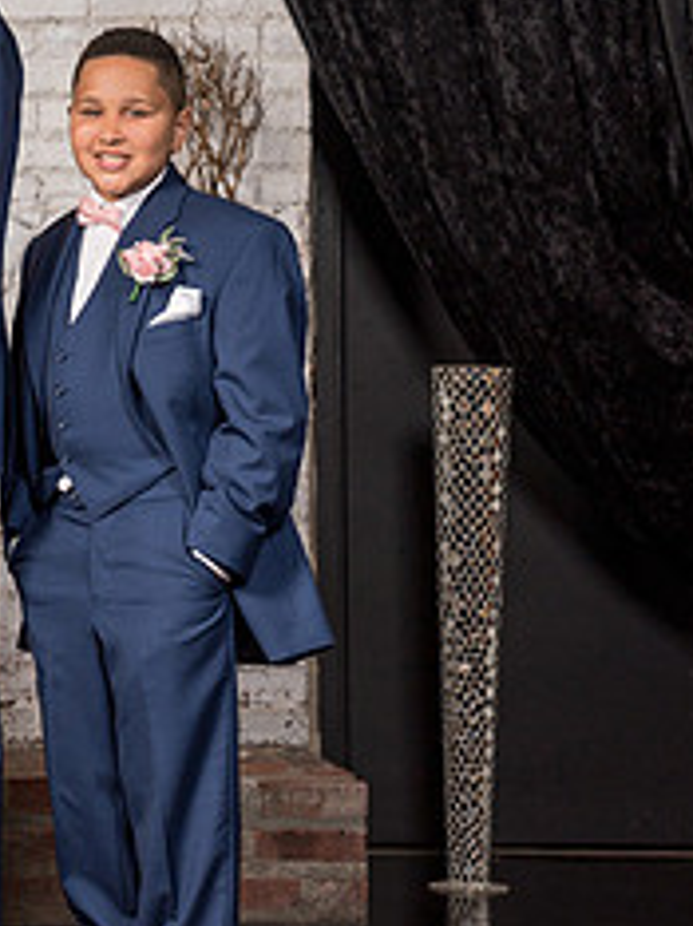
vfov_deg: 11.6
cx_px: -319
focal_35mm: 170
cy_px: 342
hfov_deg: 8.5
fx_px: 4546
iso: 100
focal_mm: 65
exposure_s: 1/200
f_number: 4
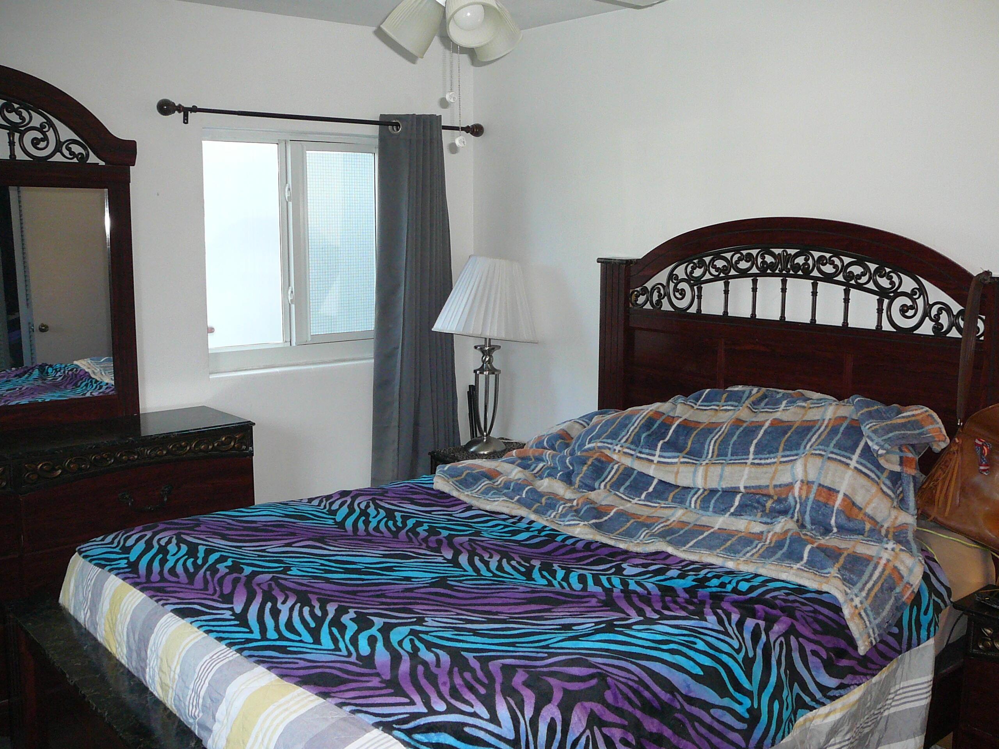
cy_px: 374
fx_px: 1010
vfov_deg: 40.7
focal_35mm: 35
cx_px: 500
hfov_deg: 52.6
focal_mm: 5.2
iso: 200
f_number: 2.8
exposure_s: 1/30
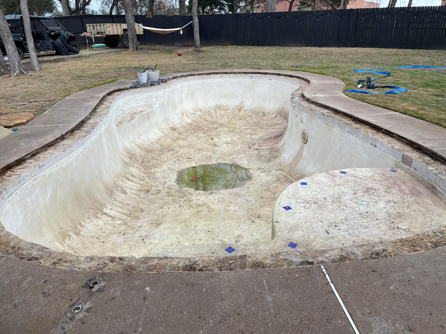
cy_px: 167
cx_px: 223
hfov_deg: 67.3
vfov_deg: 53.1
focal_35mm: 26
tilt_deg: -22.1
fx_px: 335
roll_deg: +1.8
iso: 40
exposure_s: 1/121
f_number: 1.6
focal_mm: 4.2
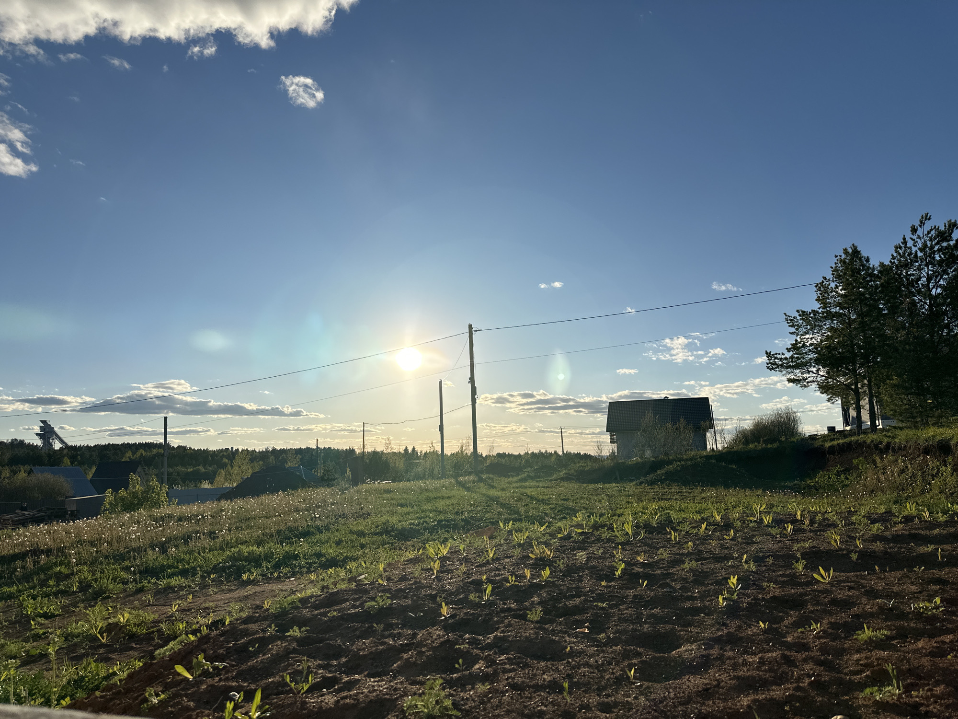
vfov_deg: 56.8
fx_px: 664
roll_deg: +2.5
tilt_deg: +6.7
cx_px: 479
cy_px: 360
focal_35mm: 24
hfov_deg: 71.6
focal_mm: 6.86
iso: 80
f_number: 1.78
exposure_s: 1/10753
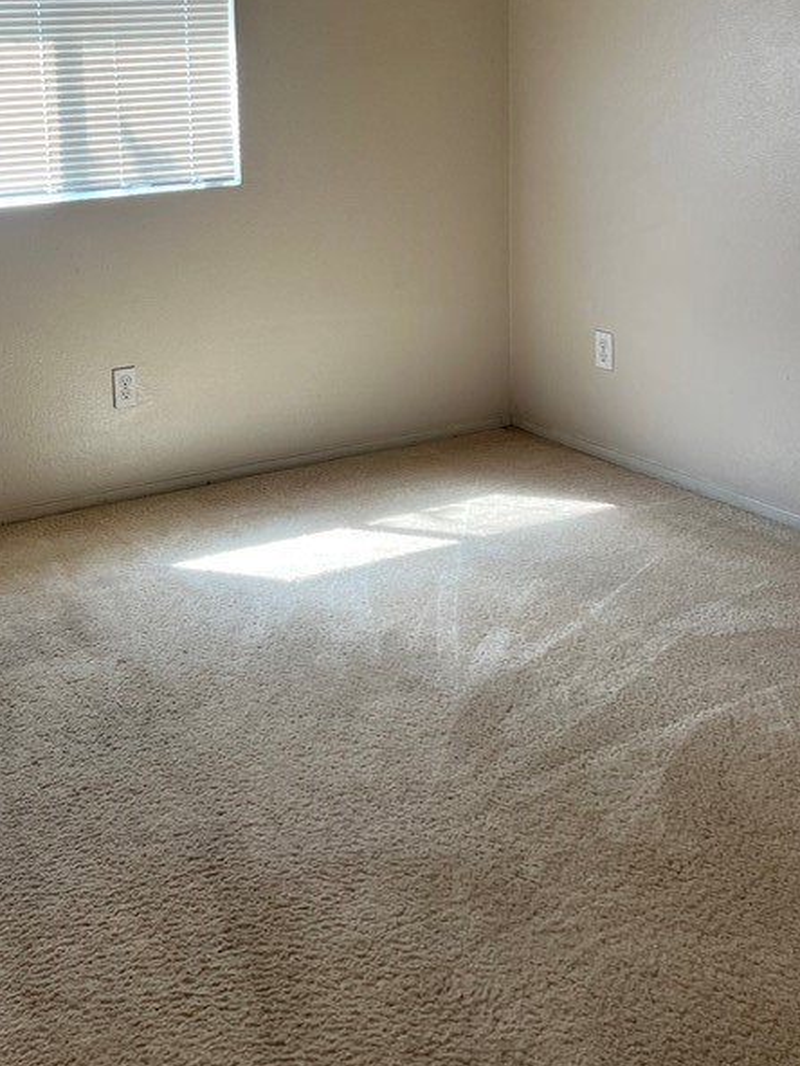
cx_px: 142
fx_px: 1387
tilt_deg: -7.6
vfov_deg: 40.7
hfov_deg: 31.2
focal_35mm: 45
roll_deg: +3.6
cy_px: 250
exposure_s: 1/120
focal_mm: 5.7
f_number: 1.5
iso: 64
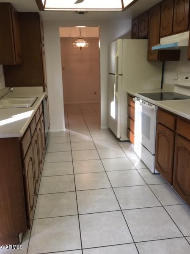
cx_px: 91
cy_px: 122
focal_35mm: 31
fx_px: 227
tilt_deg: -14.0
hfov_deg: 45.4
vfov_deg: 58.3
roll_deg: +0.4
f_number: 2.2
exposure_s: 1/30
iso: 40
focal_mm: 4.15
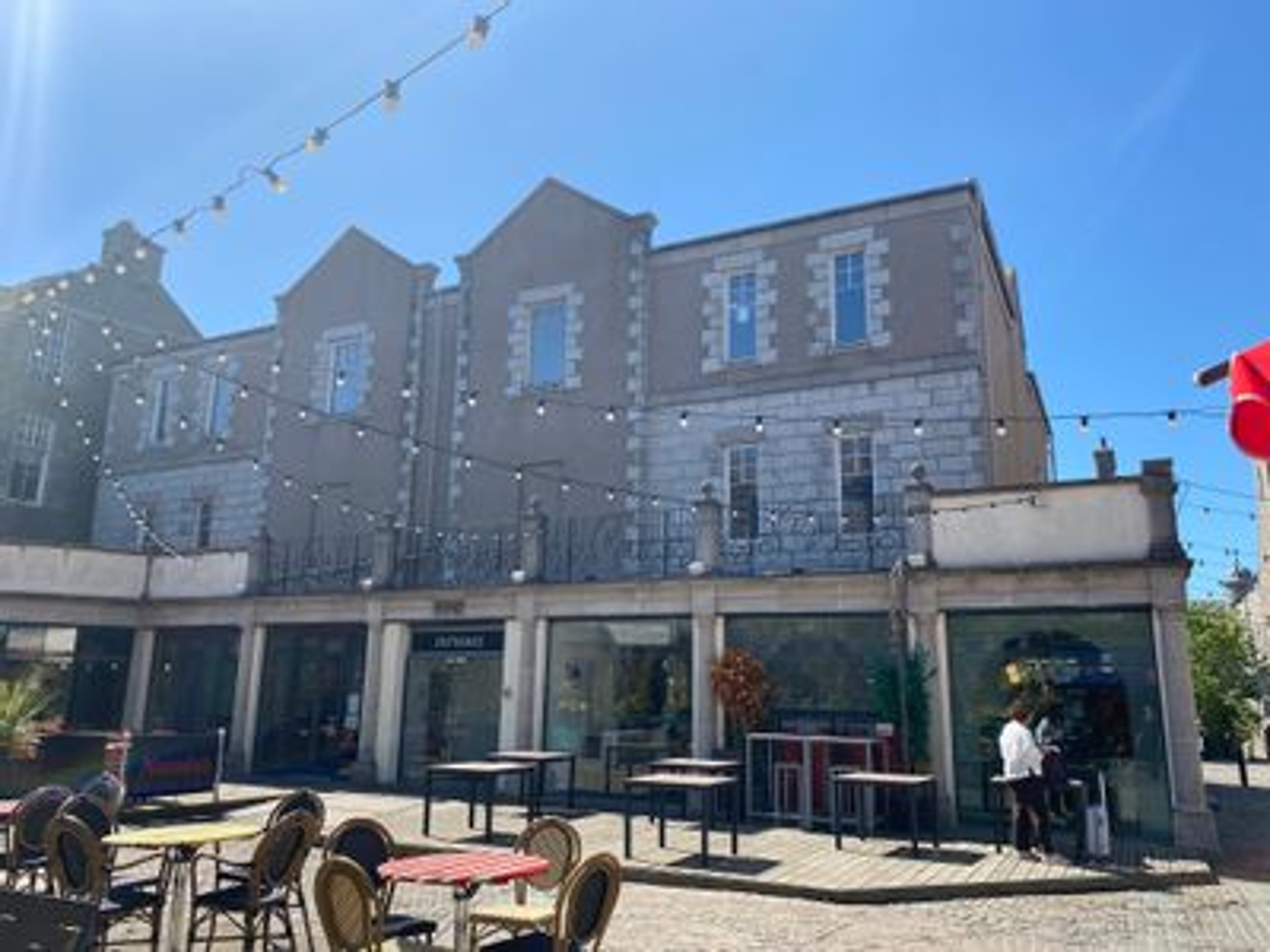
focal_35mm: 26
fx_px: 954
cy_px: 476
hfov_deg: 67.3
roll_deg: -0.8
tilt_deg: +13.0
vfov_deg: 53.1
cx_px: 635
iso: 32
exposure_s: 1/1996
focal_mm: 4.25
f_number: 1.8
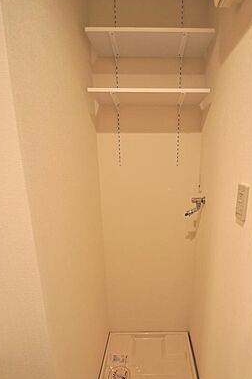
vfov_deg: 86.5
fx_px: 200
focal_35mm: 19
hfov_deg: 63.9
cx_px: 152
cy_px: 214
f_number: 3.5
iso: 200
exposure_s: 1/30
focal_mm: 10
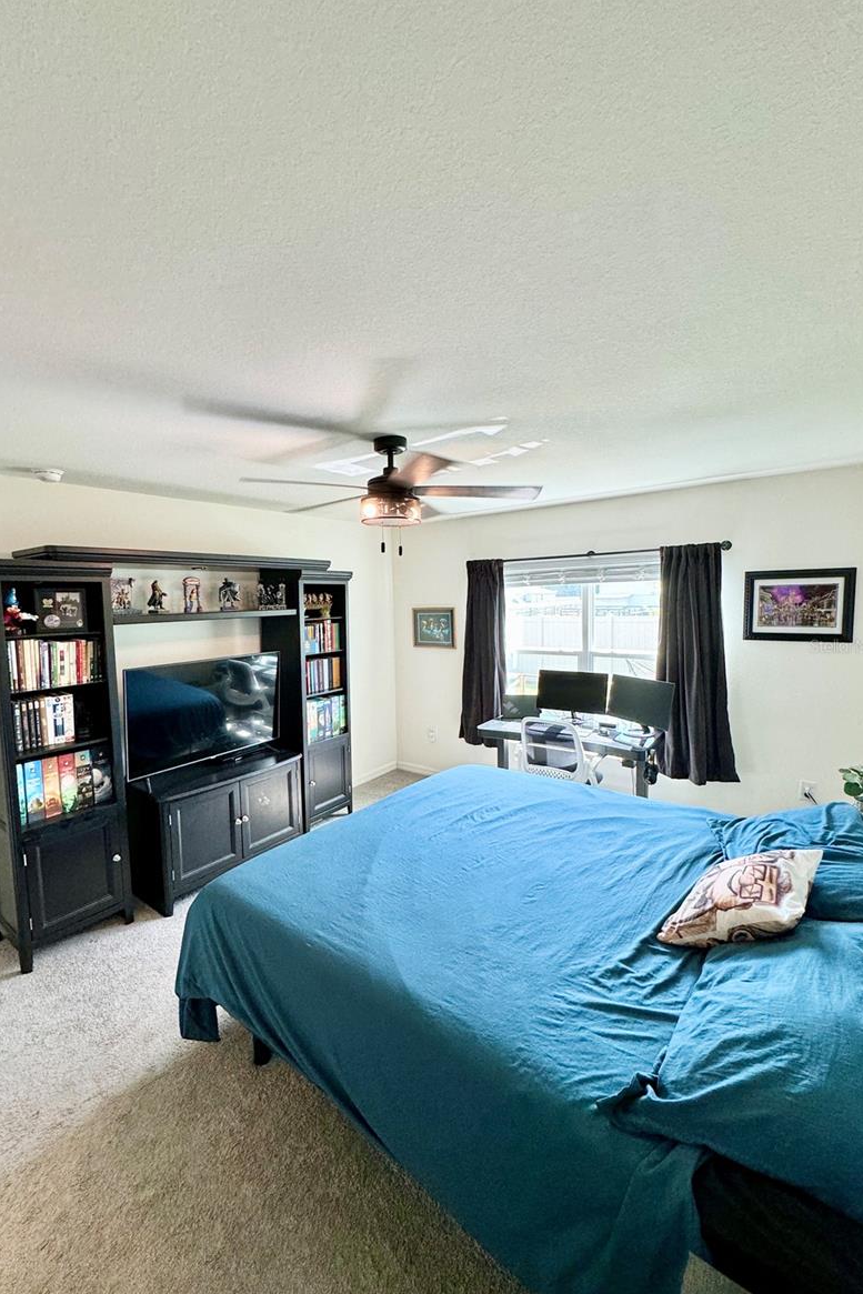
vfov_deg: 100.4
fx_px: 539
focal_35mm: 15
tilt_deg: -4.9
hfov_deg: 77.1
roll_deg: +1.0
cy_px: 645
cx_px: 389
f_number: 2.2
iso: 160
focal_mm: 2.22
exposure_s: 1/120
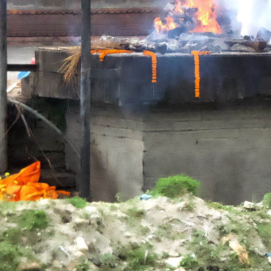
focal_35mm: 647
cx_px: 278
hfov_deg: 2.7
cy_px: -16
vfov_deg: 2.7
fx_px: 5731
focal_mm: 42.3
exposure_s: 1/1000
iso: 800
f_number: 5.5
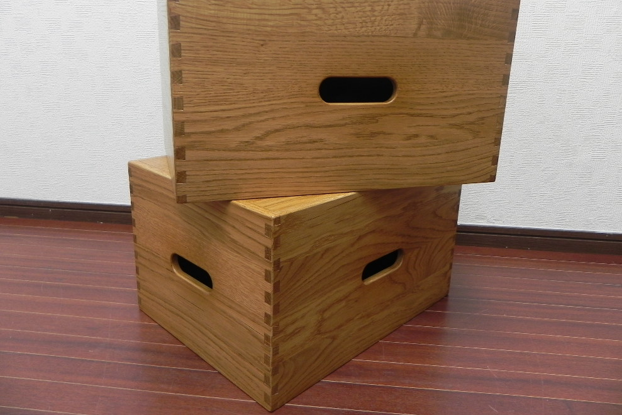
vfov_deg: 46.3
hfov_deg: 65.5
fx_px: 484
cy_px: 190
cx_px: 302
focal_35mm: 28
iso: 160
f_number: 2.8
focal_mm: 4.6
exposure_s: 1/36.5
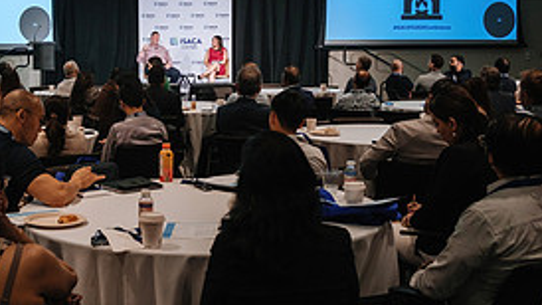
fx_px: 819
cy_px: 95
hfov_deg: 36.2
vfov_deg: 21.0
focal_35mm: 57
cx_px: 179
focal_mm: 16
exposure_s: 1/100
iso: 800
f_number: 2.8
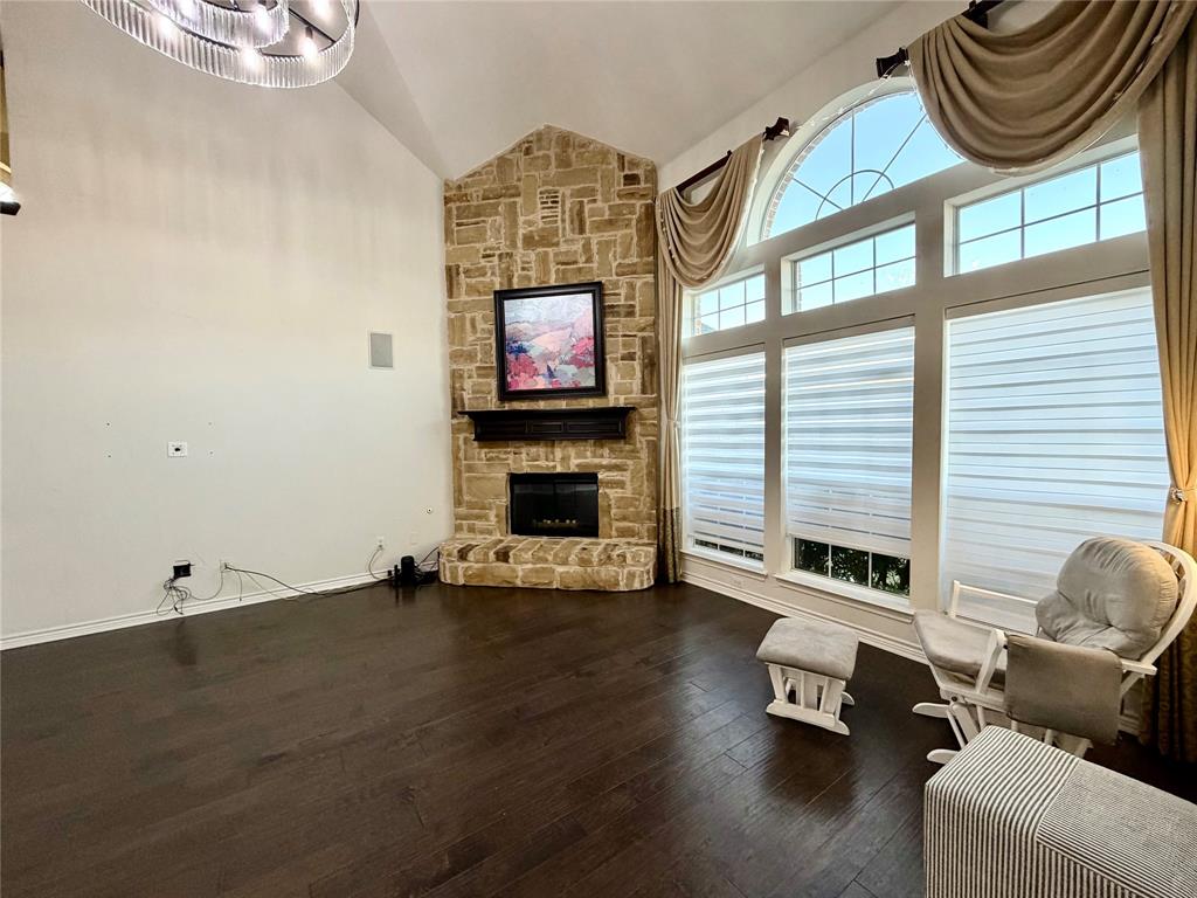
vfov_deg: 85.7
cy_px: 449
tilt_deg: -2.5
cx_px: 598
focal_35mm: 14
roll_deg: +1.9
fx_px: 484
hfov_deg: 102.1
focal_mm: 2.22
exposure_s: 1/120
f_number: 2.2
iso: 200
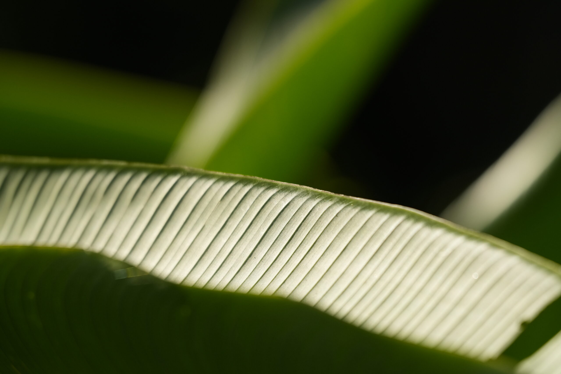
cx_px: 280
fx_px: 6233
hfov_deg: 5.2
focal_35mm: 400
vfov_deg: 3.4
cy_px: 187
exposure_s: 1/1250
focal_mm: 400
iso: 1250
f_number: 8
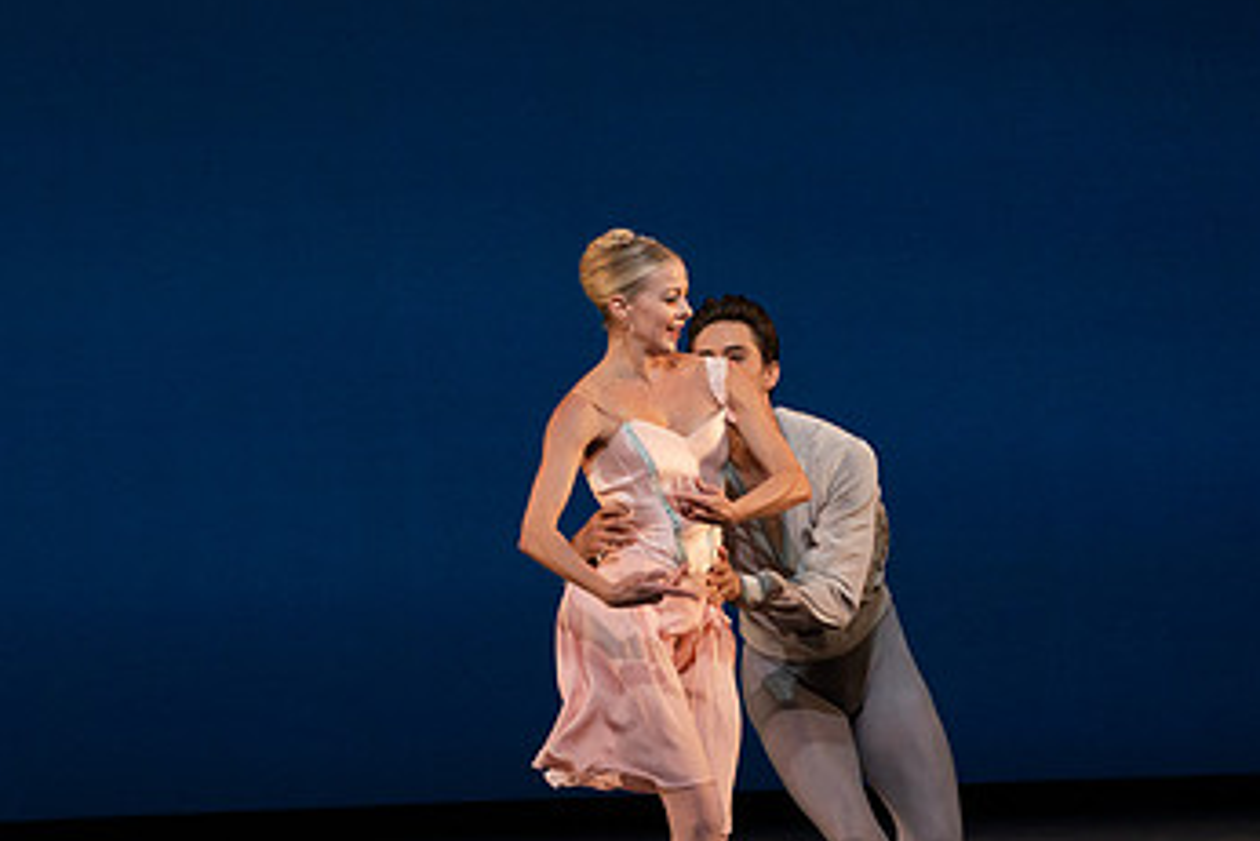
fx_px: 11274
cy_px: 588
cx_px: 586
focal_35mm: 322
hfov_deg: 6.4
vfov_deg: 4.3
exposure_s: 1/500
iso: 3200
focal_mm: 192
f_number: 8
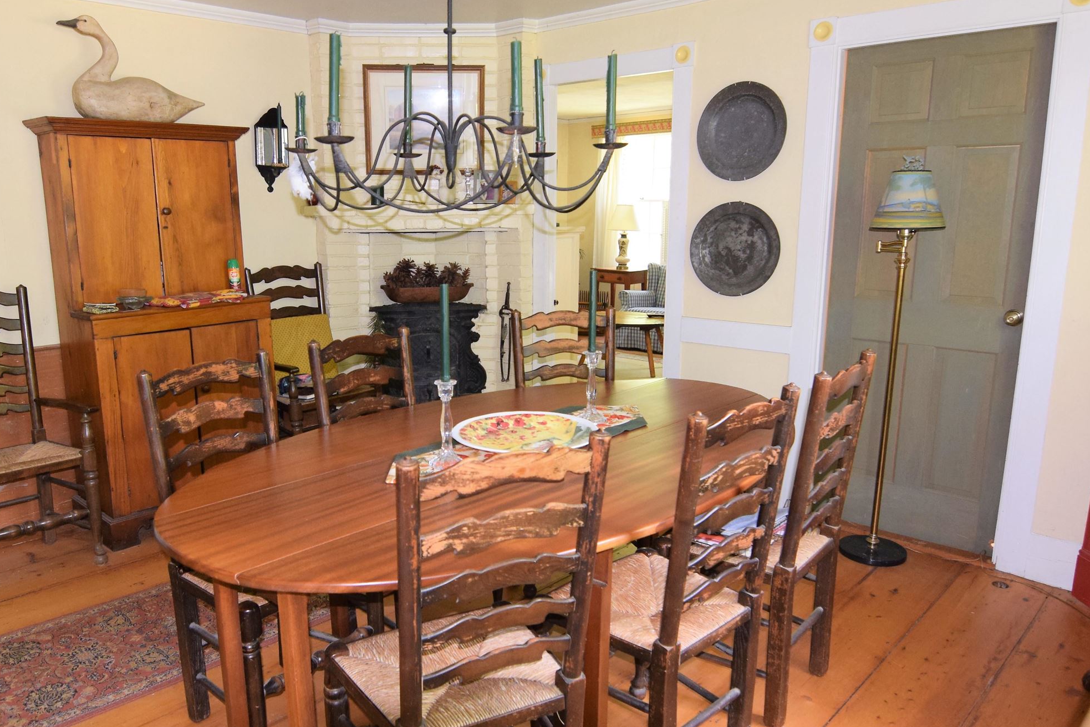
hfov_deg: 69.5
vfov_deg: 49.9
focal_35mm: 26
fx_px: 781
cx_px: 471
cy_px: 371
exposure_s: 1/60
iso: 800
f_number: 4
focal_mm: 11
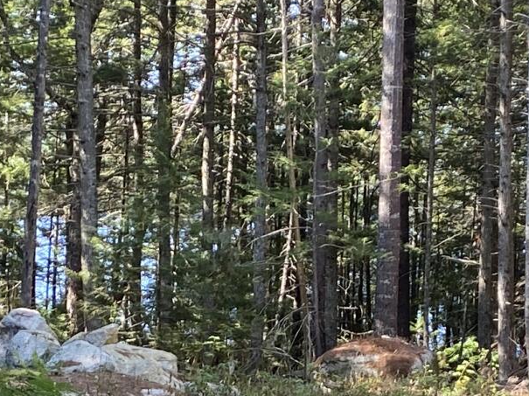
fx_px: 1970
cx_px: 341
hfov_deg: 15.3
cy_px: 456
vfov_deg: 11.3
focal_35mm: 129
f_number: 1.8
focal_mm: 4.25
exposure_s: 1/122
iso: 32
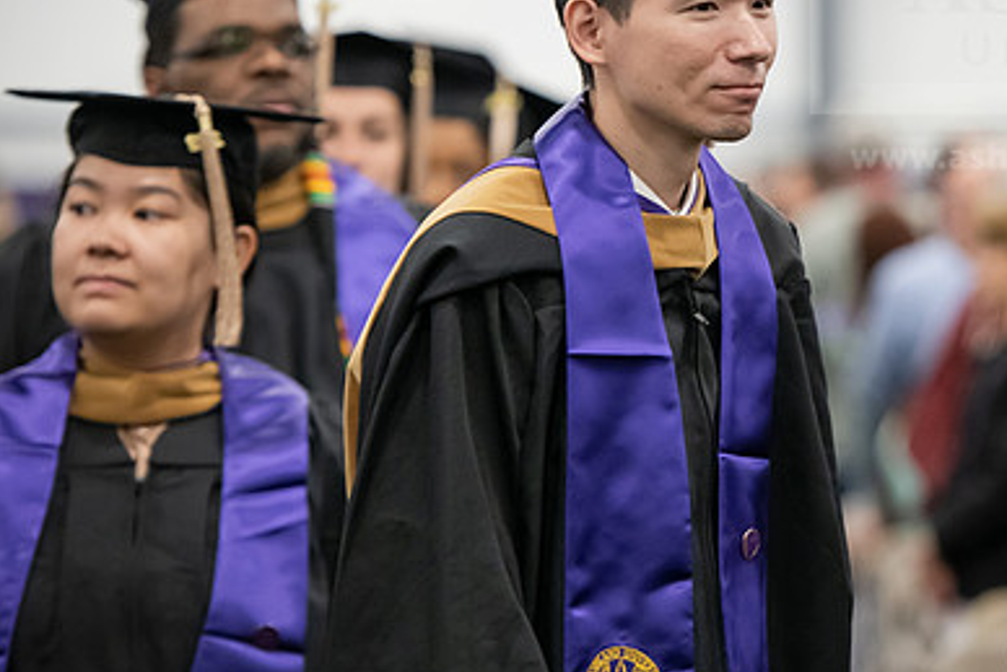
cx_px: 732
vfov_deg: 5.9
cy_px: 211
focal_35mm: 232
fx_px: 6492
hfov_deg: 8.9
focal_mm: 155
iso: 3200
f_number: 3.2
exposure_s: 1/200
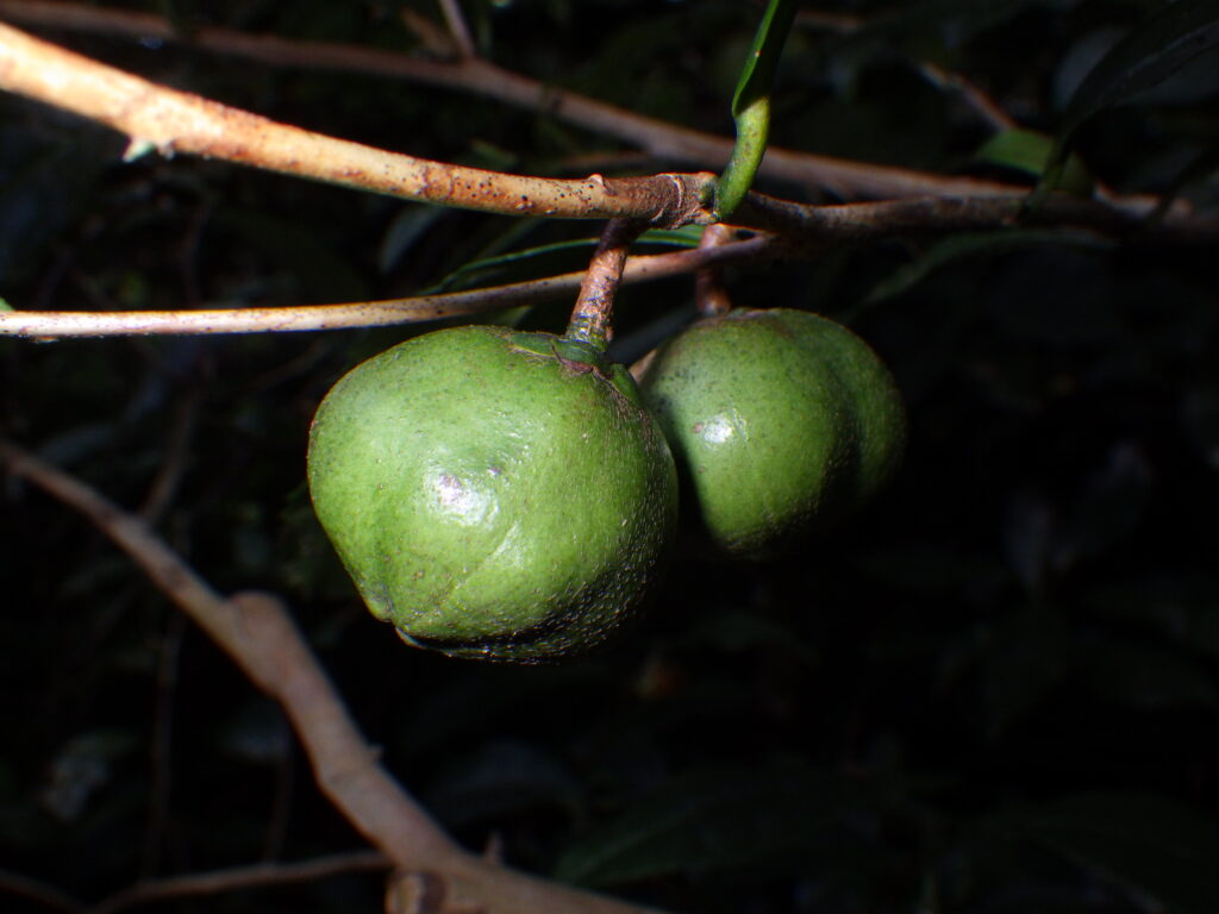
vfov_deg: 41.8
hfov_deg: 54.0
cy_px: 457
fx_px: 1197
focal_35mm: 34
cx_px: 610
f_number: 4.6
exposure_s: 1/50
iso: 200
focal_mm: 6.1
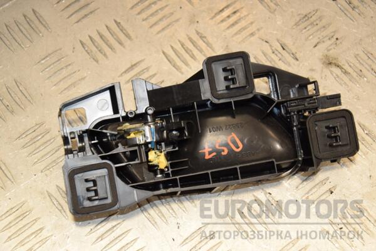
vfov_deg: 18.2
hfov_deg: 27.0
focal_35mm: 75
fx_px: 783
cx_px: 188
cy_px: 126
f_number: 5.6
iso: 800
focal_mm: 50
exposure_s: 1/200
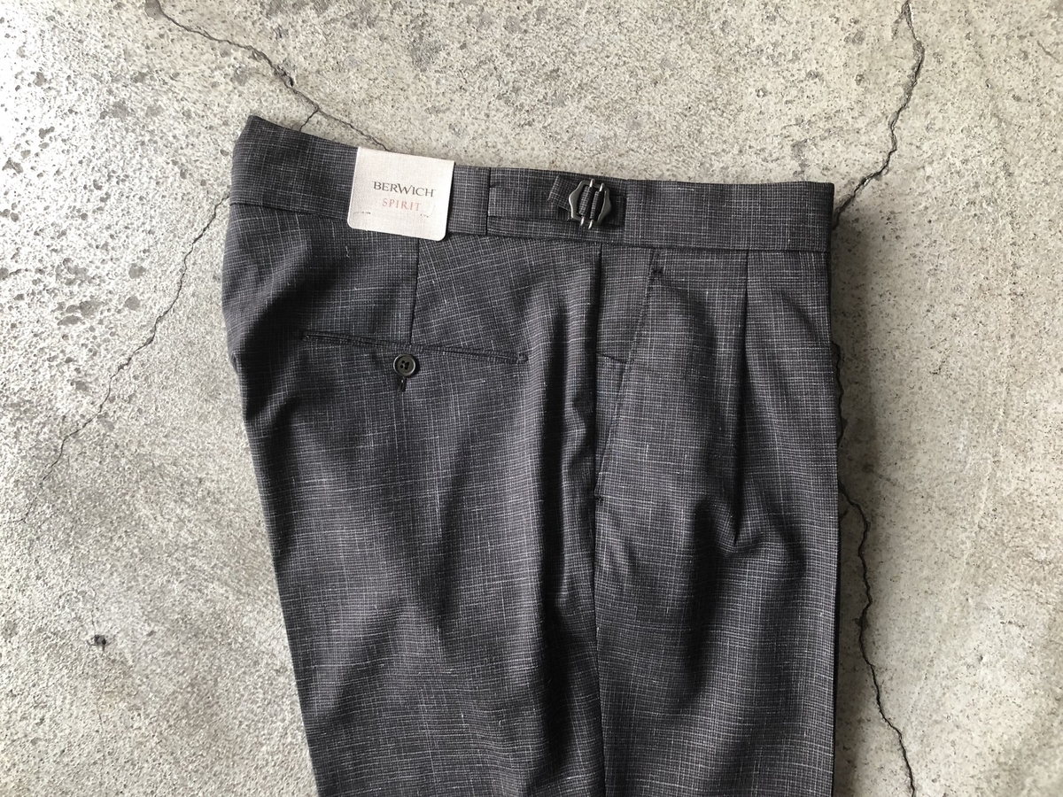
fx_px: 860
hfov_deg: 63.4
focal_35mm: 28
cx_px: 532
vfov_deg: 49.7
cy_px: 398
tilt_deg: -89.0
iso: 40
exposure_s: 1/20
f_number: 1.8
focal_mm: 4
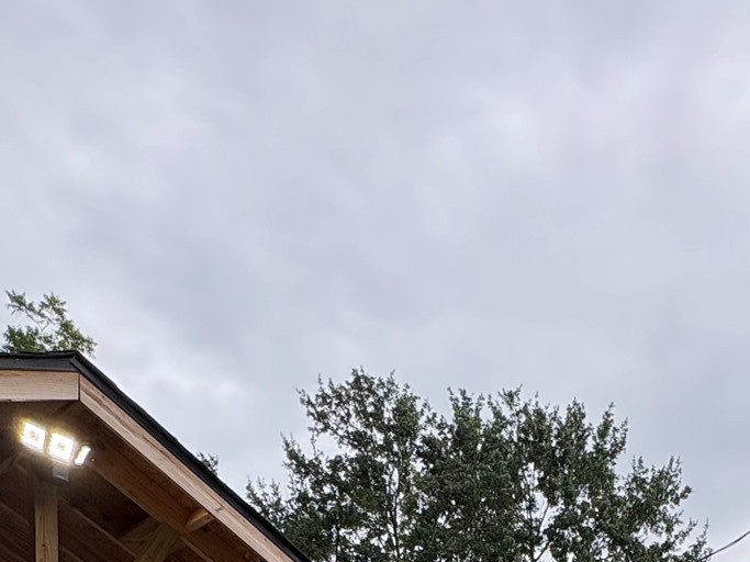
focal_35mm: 42
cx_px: 589
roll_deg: -0.6
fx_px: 910
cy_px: 943
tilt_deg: -0.9
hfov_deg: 43.0
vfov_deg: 23.3
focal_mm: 2.22
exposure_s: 1/253
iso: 64
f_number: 2.2
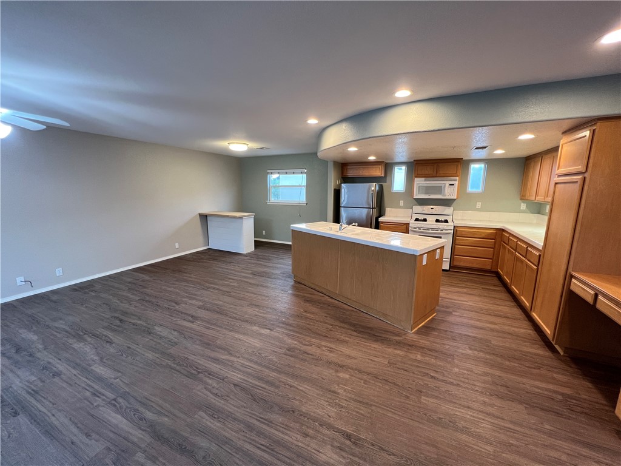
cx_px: 310
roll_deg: -0.5
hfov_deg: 106.2
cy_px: 233
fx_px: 233
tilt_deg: -10.1
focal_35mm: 13
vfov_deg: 89.9
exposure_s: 1/60
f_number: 1.8
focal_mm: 1.57
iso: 160
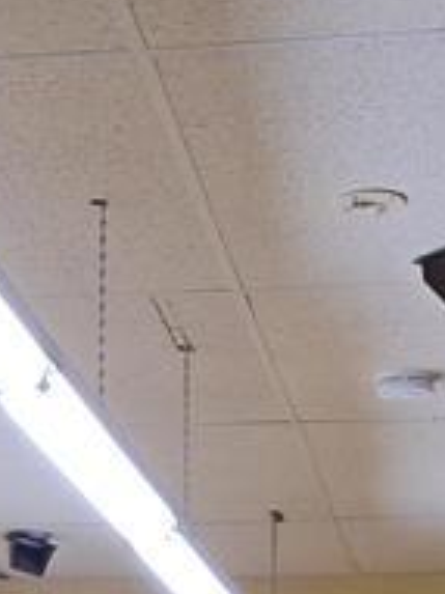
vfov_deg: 13.9
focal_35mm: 129
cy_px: 995
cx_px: 109
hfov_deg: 11.5
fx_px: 2214
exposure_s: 1/60
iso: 125
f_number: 1.8
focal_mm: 5.23
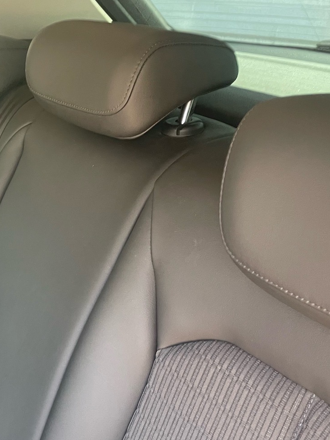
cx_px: 69
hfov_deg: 29.6
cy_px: 283
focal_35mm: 48
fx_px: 610
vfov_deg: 39.3
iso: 125
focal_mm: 4.2
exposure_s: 1/65
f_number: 1.6
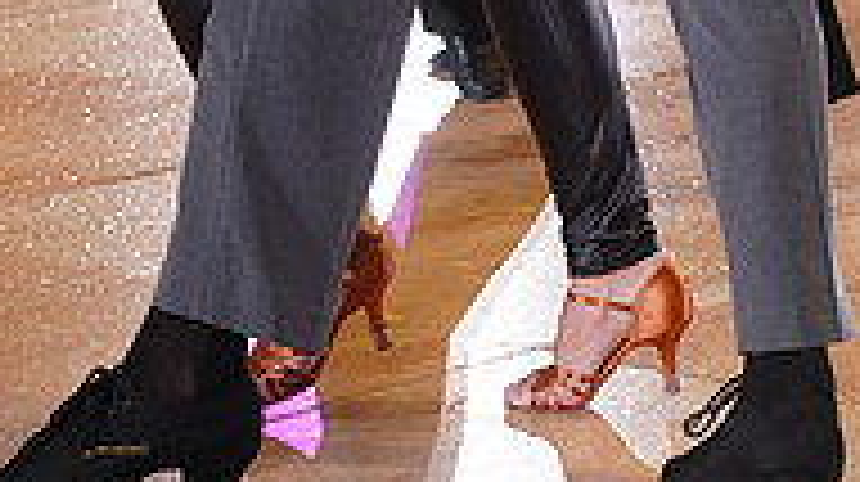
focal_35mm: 223
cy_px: -581
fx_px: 5080
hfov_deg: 9.7
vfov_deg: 5.3
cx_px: 367
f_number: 4
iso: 1600
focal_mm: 70
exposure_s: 1/400
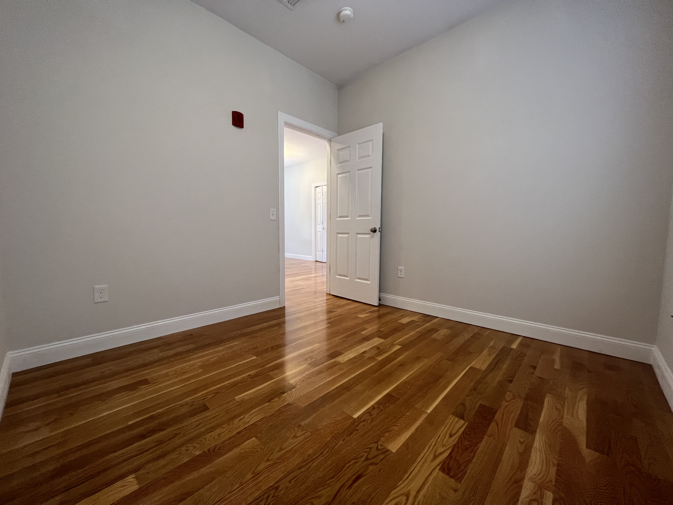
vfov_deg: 89.9
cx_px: 336
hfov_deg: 106.2
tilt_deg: -5.2
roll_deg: -0.3
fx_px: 253
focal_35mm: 13
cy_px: 252
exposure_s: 1/60
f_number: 1.8
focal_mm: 1.57
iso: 200
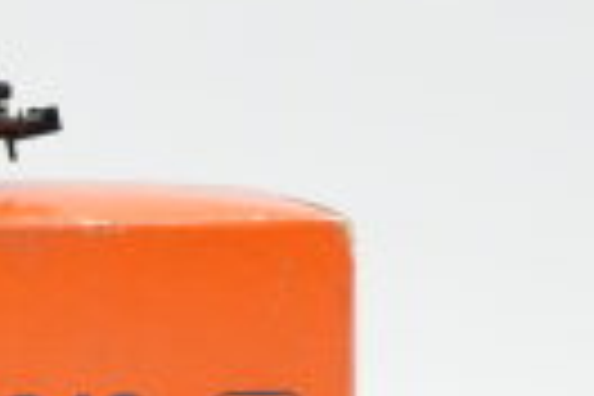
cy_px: 223
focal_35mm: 239
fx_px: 3948
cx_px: -603
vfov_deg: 5.7
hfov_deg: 8.2
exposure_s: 1/200
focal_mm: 35
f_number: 8
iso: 400
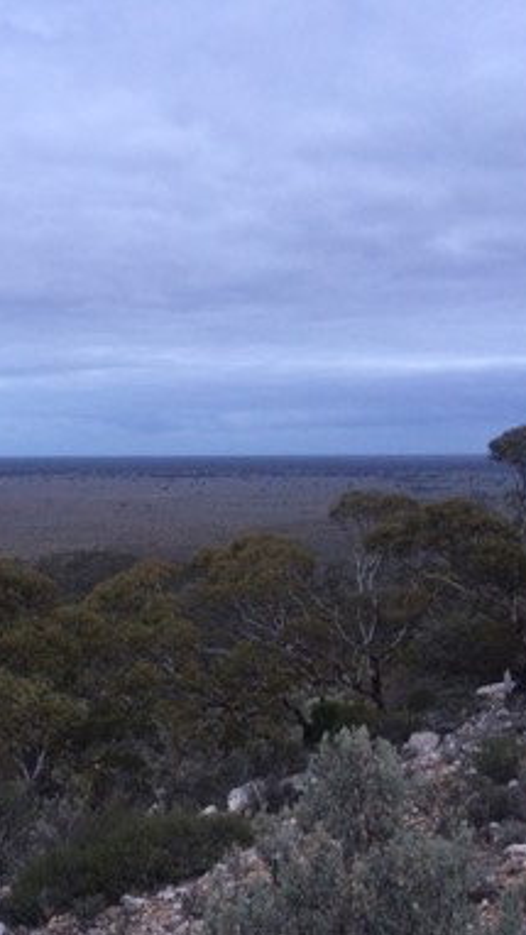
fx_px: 1066
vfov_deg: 47.4
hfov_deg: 26.9
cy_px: 472
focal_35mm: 43
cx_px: 64
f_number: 2.2
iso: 64
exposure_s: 1/30
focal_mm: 4.15
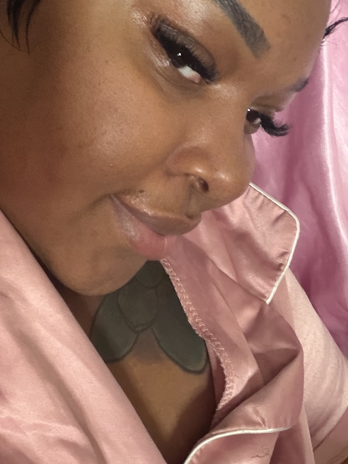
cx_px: 59
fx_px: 777
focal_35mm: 58
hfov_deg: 24.7
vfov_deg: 32.1
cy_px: 74
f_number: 1.9
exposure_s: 1/20
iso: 640
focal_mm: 2.71
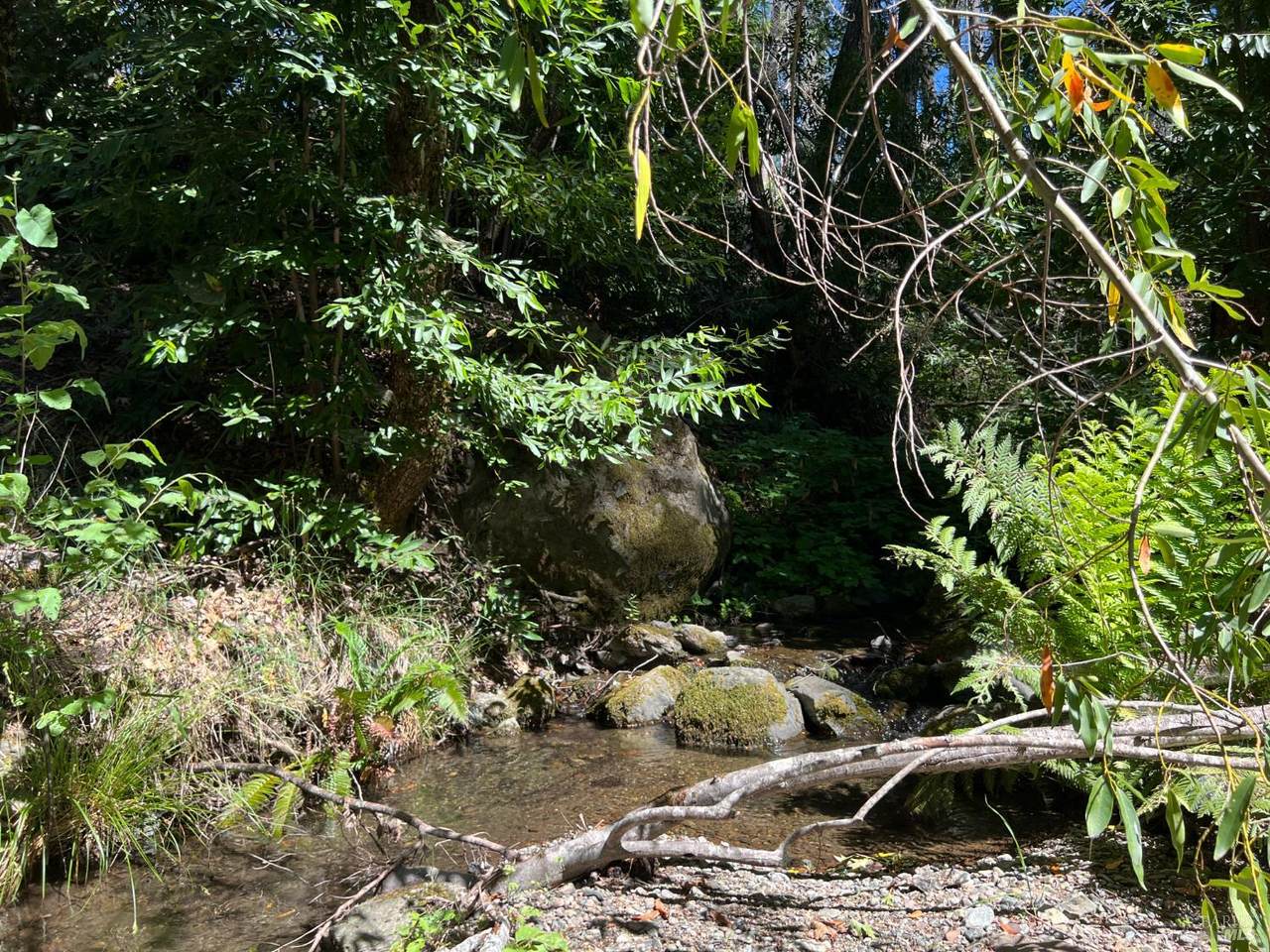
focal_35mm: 26
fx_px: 954
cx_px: 635
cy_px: 476
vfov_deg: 53.1
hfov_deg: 67.3
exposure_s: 1/769
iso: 50
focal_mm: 5.7
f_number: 1.5
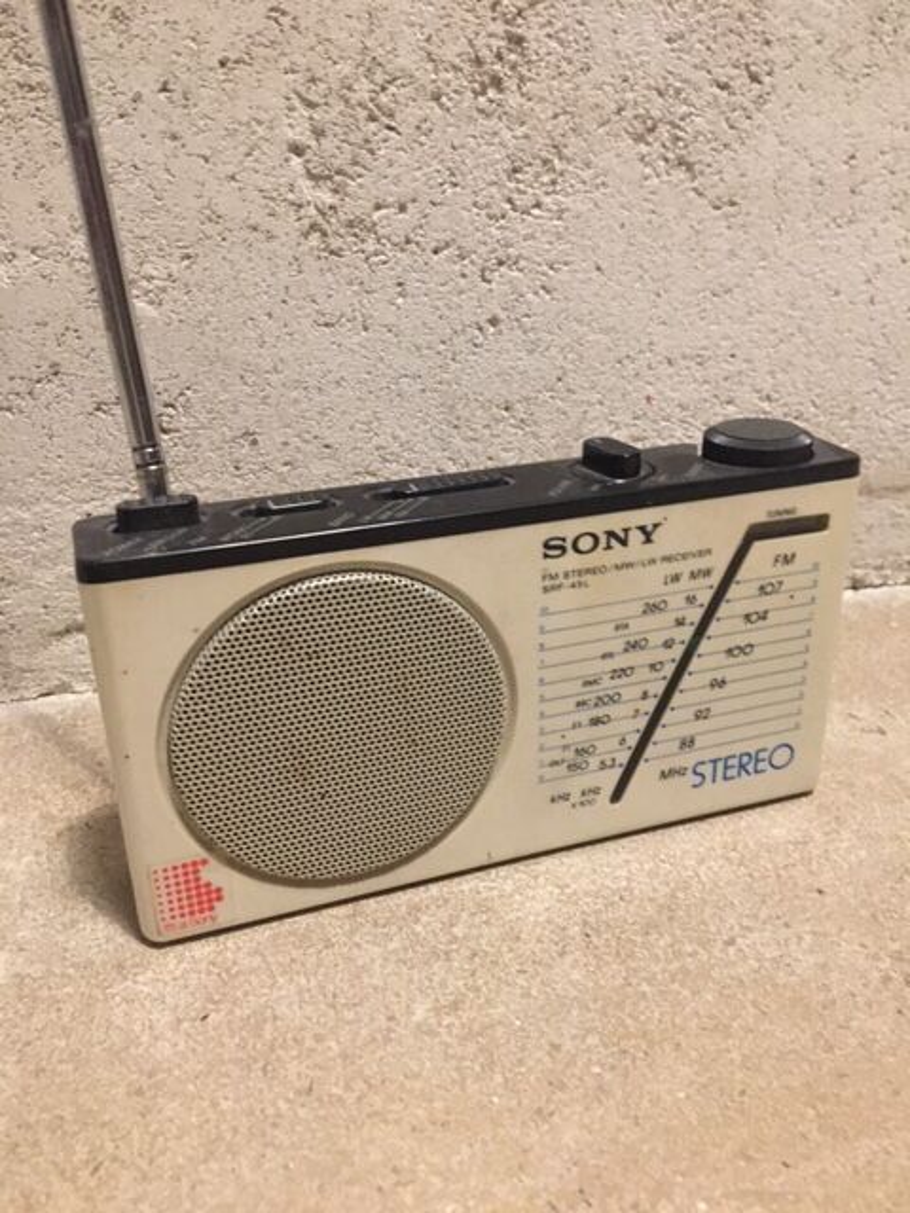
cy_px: 606
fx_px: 1016
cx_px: 455
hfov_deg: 48.2
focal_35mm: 29
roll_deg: +1.9
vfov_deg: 61.7
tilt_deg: -24.3
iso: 400
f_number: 2.2
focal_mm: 4.15
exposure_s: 1/17
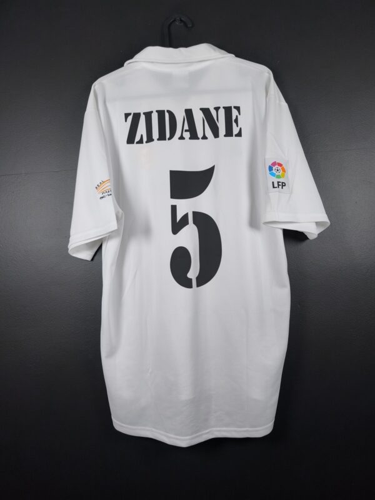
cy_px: 250
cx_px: 188
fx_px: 332
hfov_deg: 58.9
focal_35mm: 23
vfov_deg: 73.9
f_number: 1.6
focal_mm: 6.57
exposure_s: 1/160
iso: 400
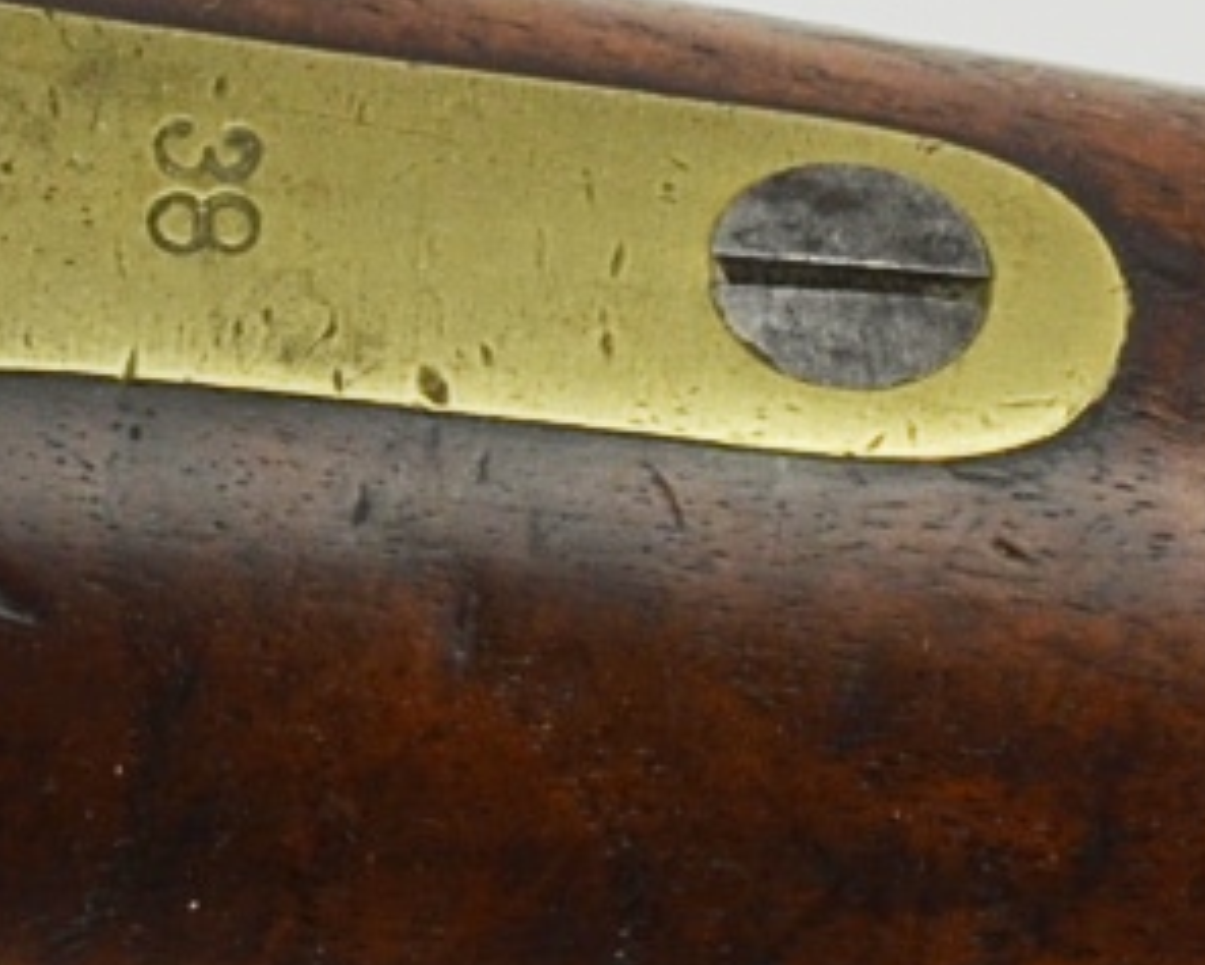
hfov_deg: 6.9
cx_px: 672
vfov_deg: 5.5
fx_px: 10025
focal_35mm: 281
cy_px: 293
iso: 250
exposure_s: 1/125
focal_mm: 24
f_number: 5.6
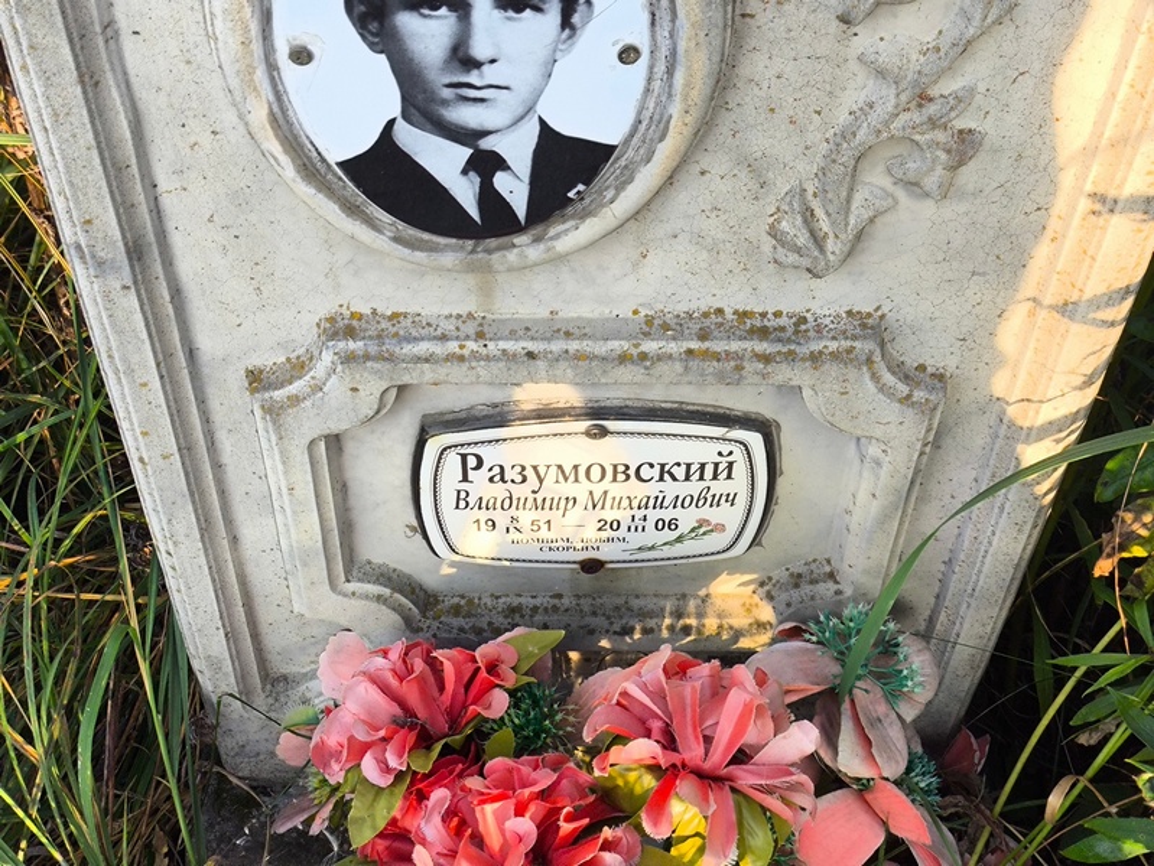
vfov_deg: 29.1
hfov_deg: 38.2
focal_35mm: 50
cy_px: 433
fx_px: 1668
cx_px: 577
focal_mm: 4.71
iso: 50
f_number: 1.7
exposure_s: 1/184
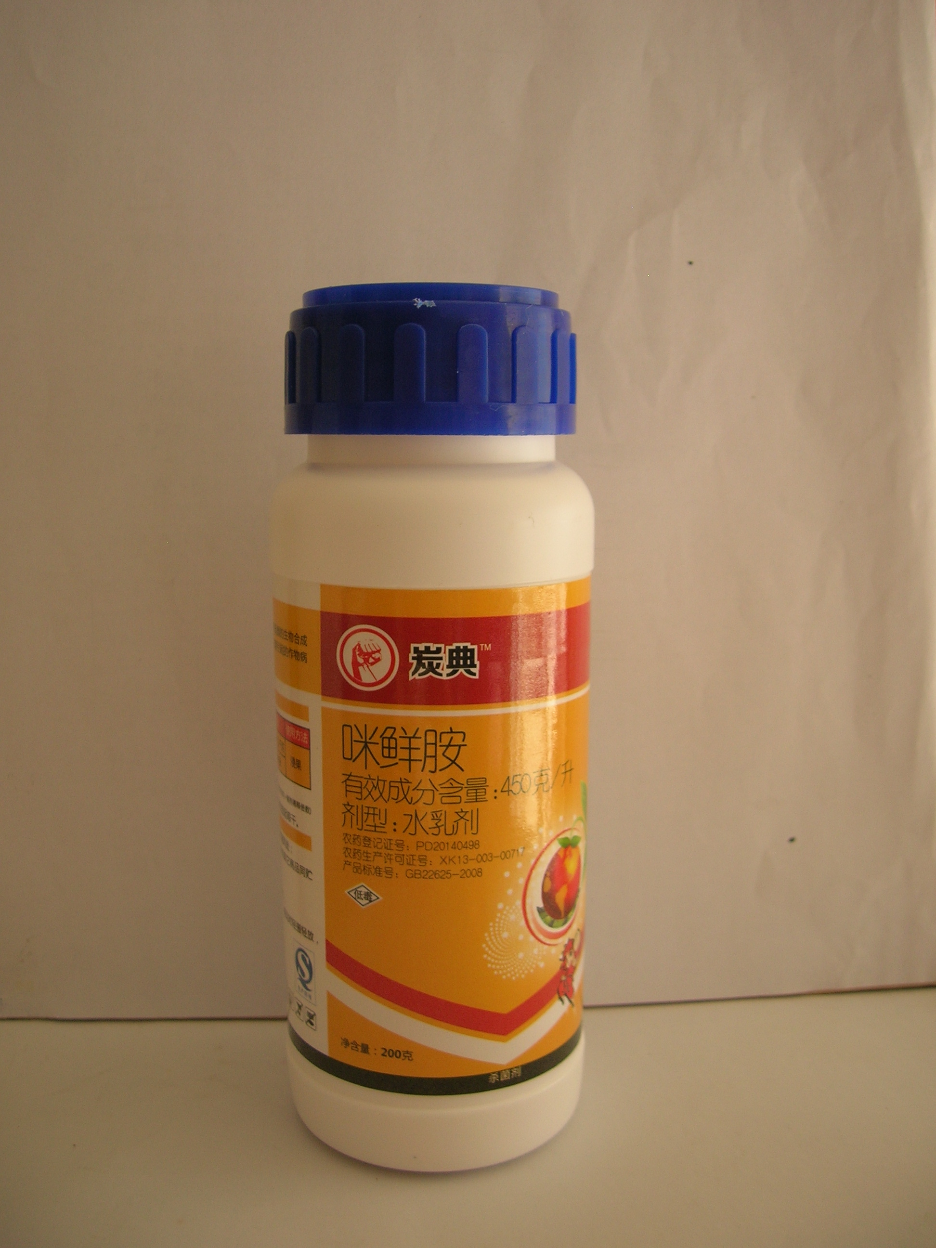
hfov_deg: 41.8
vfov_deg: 54.0
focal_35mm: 34
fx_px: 1226
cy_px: 624
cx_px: 468
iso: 50
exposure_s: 1/62.3
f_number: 2.9
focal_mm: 5.7
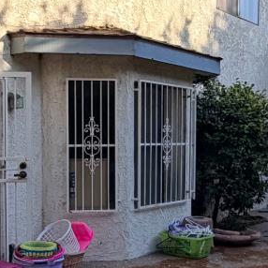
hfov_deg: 26.5
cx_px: 146
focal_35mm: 65
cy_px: 158
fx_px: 569
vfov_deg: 26.4
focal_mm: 2.22
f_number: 2.2
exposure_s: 1/638
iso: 40
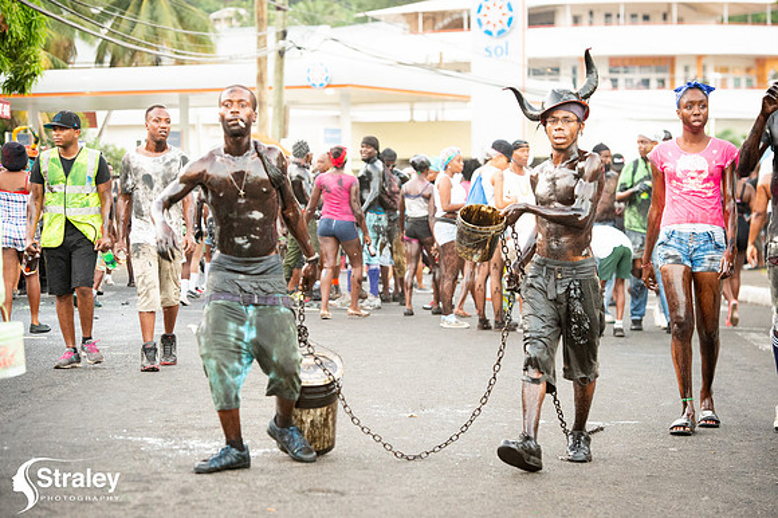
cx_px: 389
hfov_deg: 18.4
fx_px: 2398
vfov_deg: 12.3
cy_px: 259
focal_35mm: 111
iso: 11400
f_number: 5
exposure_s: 1/160
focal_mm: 110
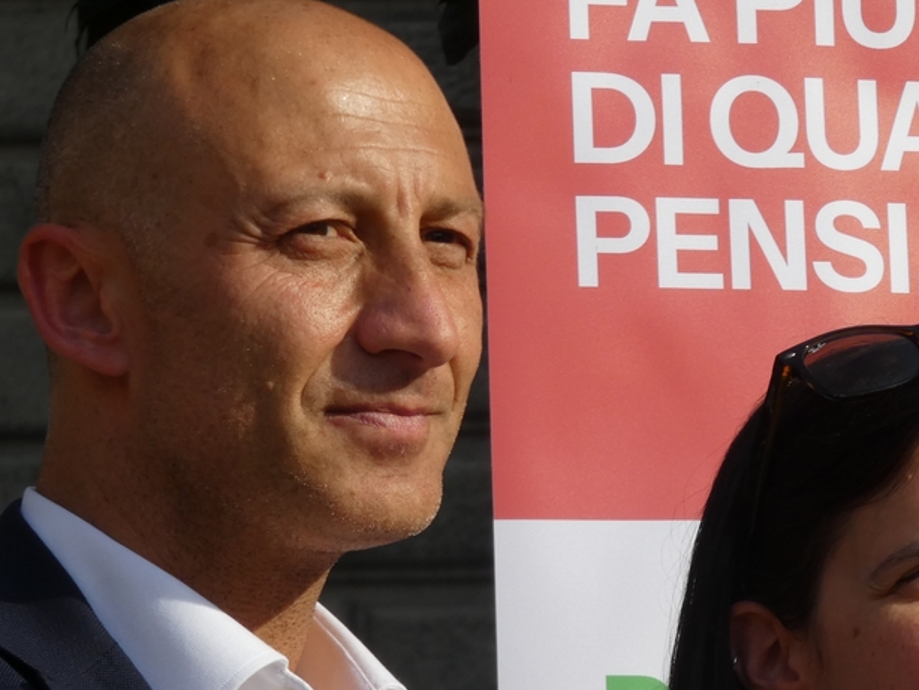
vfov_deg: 3.9
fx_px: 10066
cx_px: 513
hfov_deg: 5.2
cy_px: 575
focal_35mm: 379
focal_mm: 34.8
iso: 80
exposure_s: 1/320
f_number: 5.5
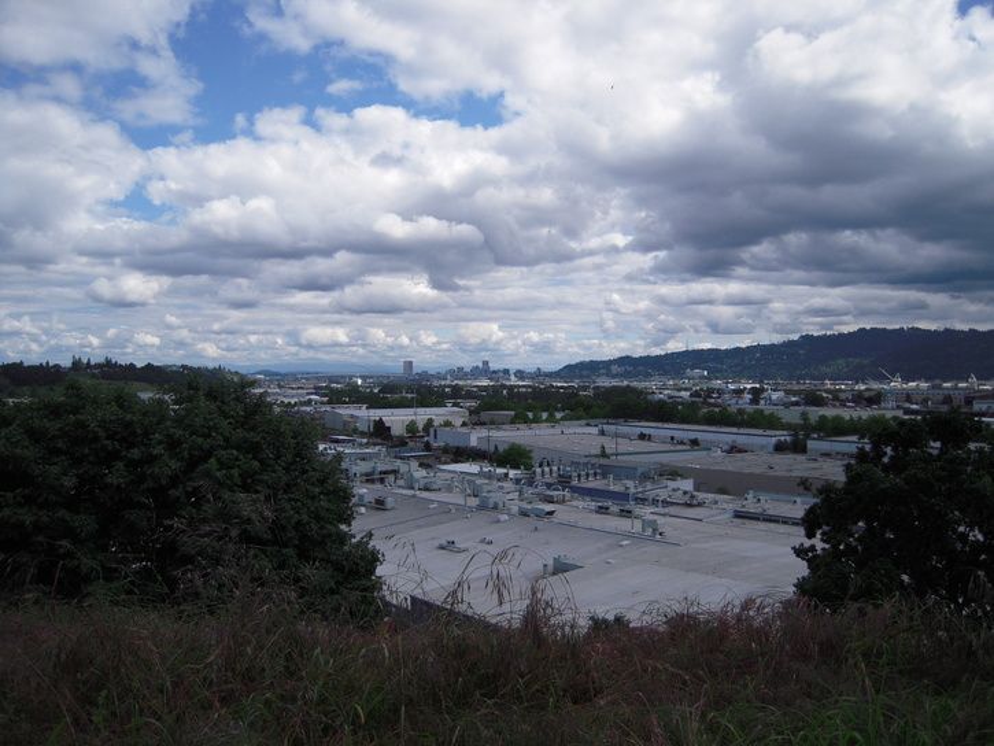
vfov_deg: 49.8
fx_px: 804
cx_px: 497
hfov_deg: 63.4
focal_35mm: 28
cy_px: 373
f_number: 5.4
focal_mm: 5
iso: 100
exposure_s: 1/500
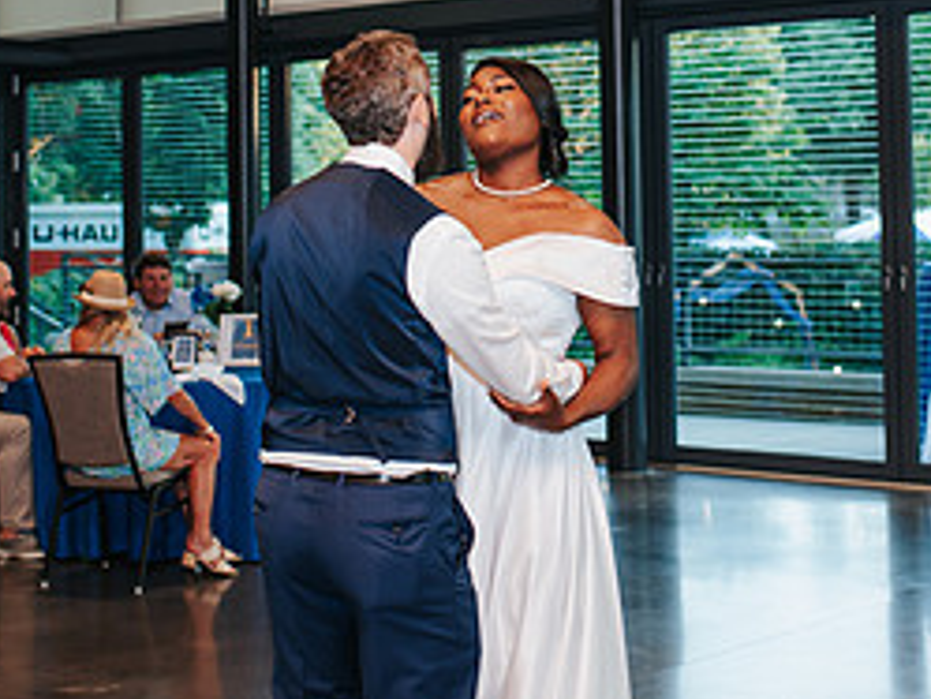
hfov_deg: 24.7
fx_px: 2126
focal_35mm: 79
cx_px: 520
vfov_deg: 18.3
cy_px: 43
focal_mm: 35
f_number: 2.8
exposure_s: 1/160
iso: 500
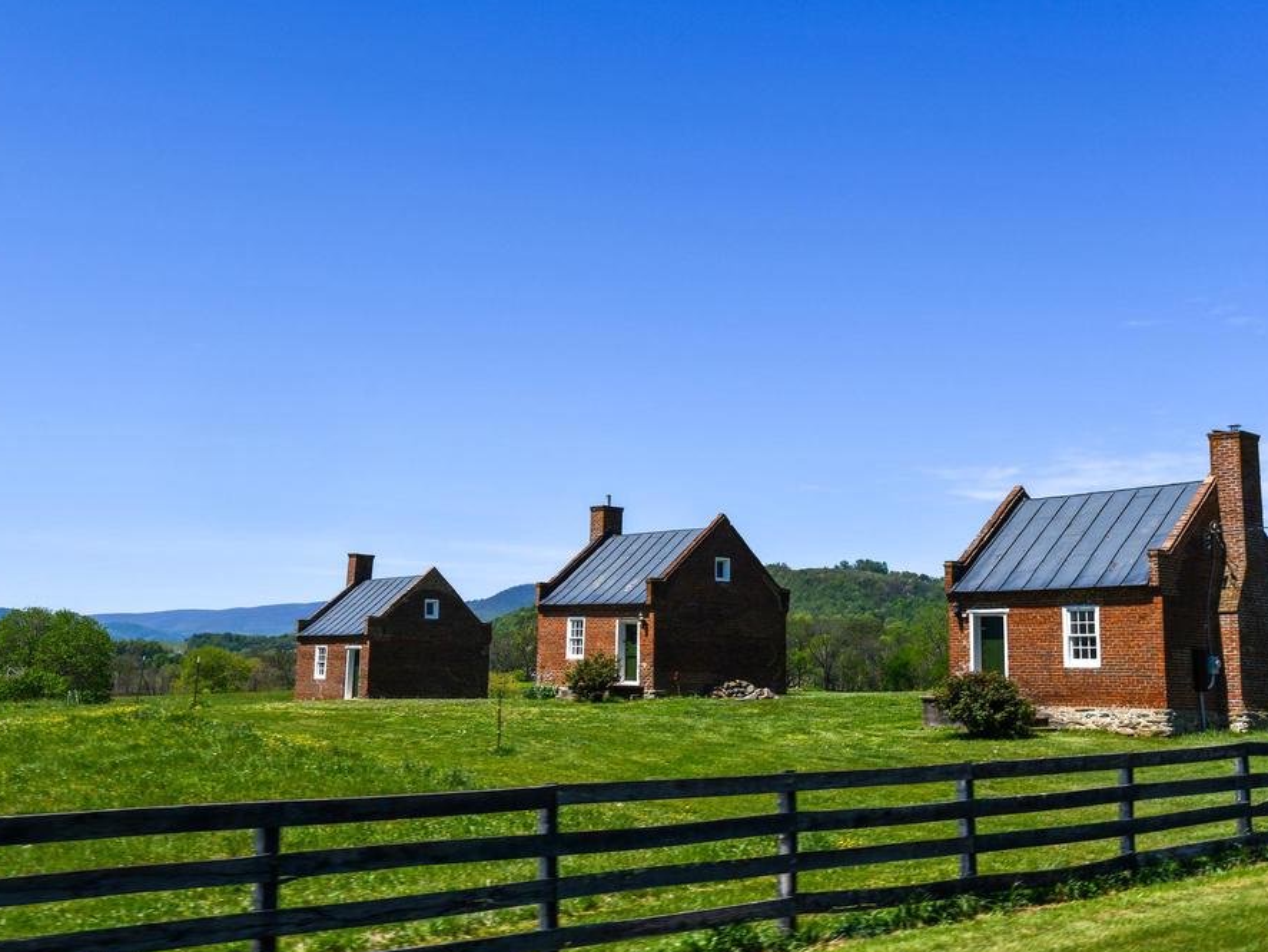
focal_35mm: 40
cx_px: 555
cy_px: 477
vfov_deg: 36.0
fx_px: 1466
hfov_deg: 46.7
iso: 100
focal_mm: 24
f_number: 10
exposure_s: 1/400
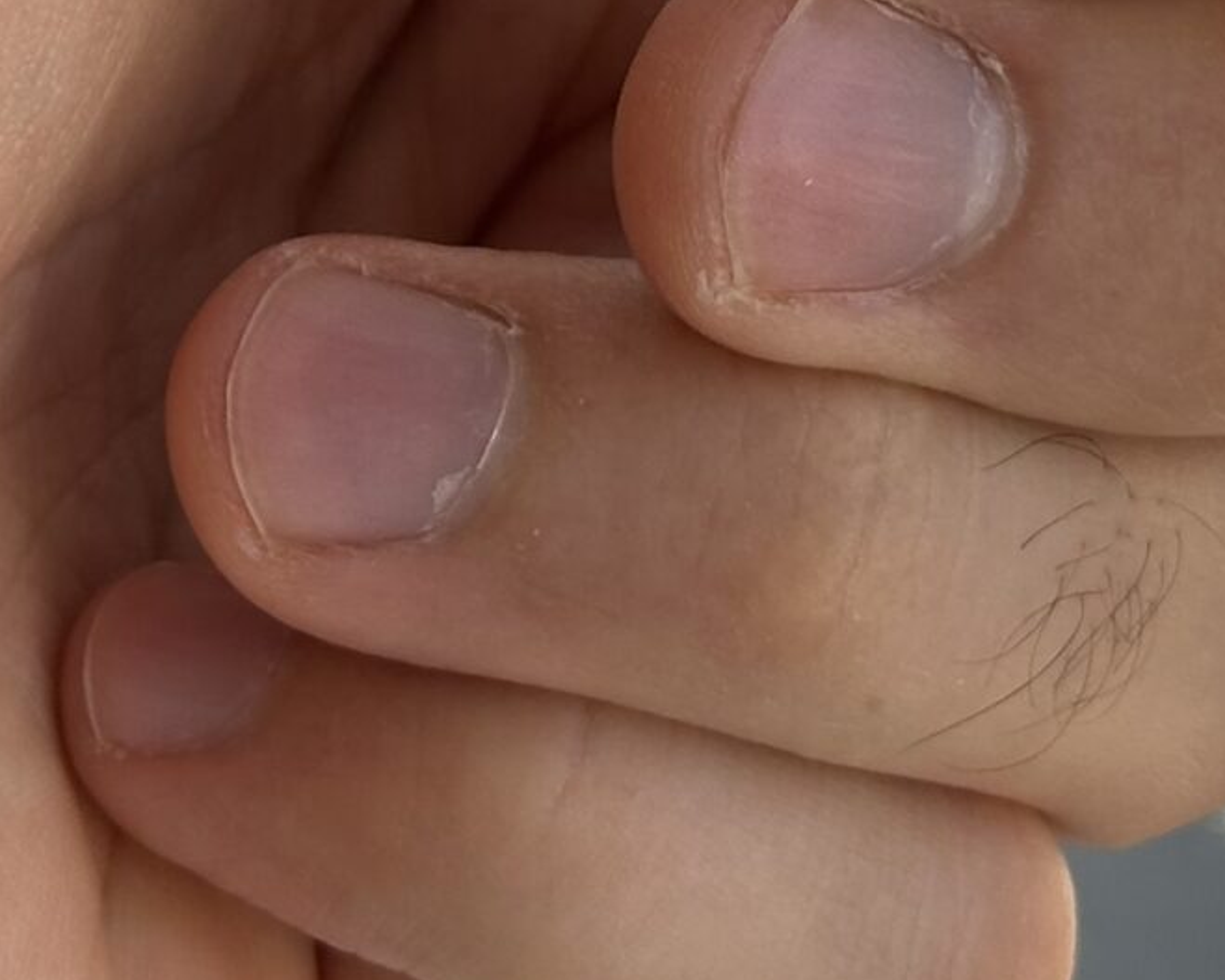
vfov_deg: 8.2
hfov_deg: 10.6
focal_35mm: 182
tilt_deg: -21.3
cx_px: 312
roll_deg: -0.5
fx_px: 6597
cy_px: -751
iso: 64
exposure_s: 1/676
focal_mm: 6.86
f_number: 1.78
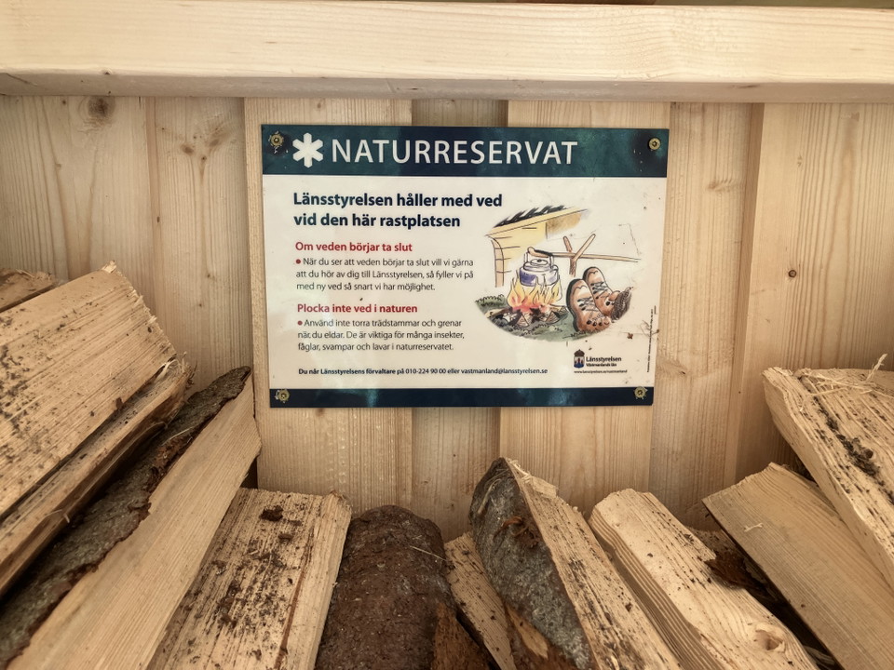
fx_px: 723
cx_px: 447
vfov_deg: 49.7
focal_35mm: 28
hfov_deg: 63.4
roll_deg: +0.4
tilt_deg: -10.6
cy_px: 335
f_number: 1.8
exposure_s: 1/102
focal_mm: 3.99
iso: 80
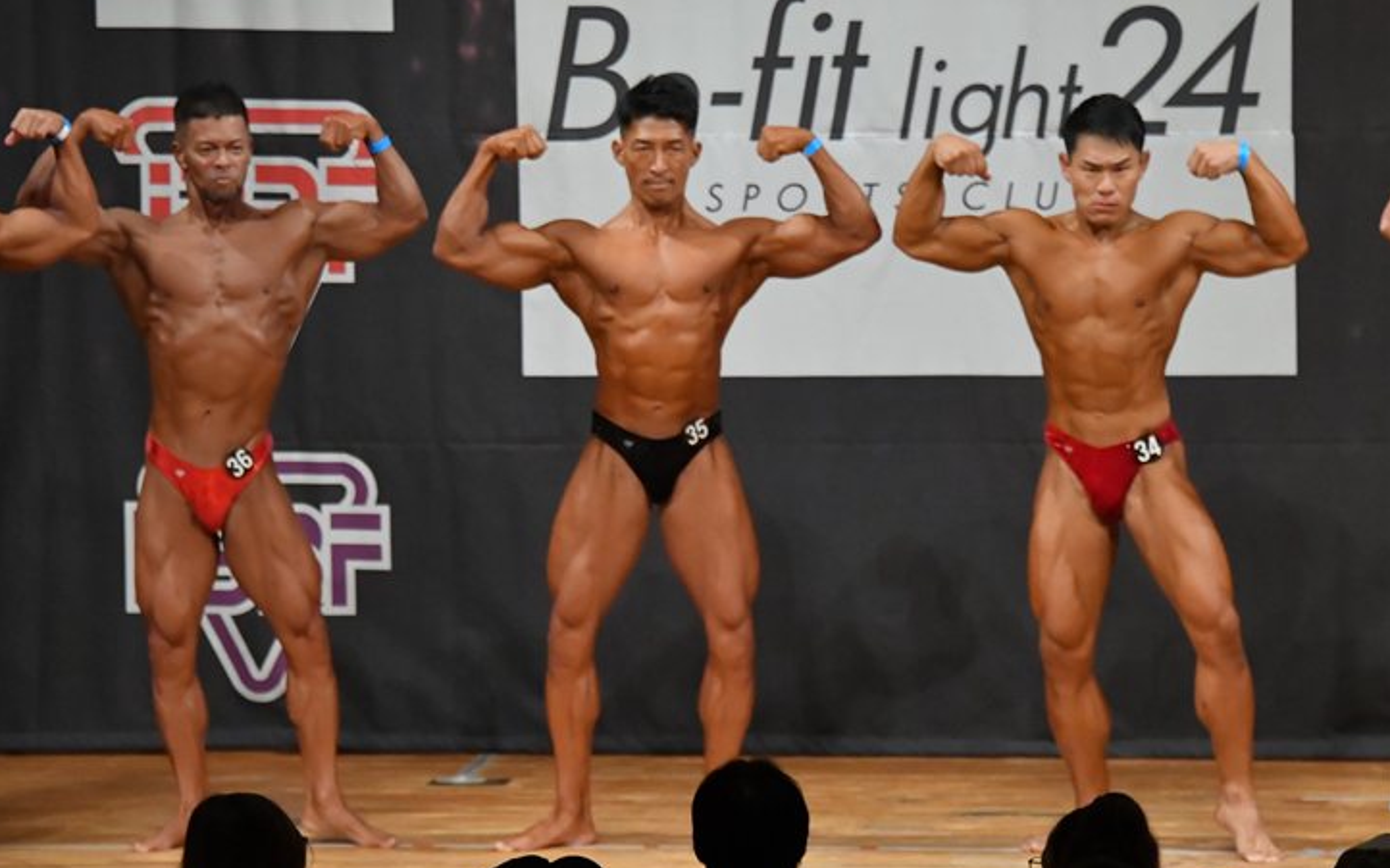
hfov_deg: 7.5
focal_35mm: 279
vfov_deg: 4.7
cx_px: 648
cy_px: 466
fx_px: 10567
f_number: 5.6
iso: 7200
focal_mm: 170
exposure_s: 1/400
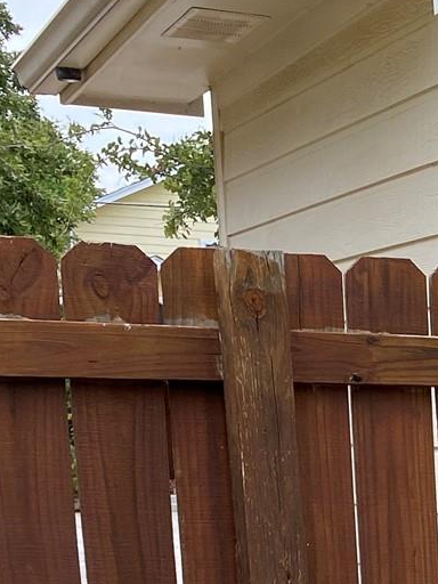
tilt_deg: -12.2
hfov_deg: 12.1
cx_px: 972
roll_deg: +0.1
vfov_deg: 17.6
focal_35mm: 104
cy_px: 770
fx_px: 1755
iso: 32
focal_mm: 4.25
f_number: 1.8
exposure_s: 1/711
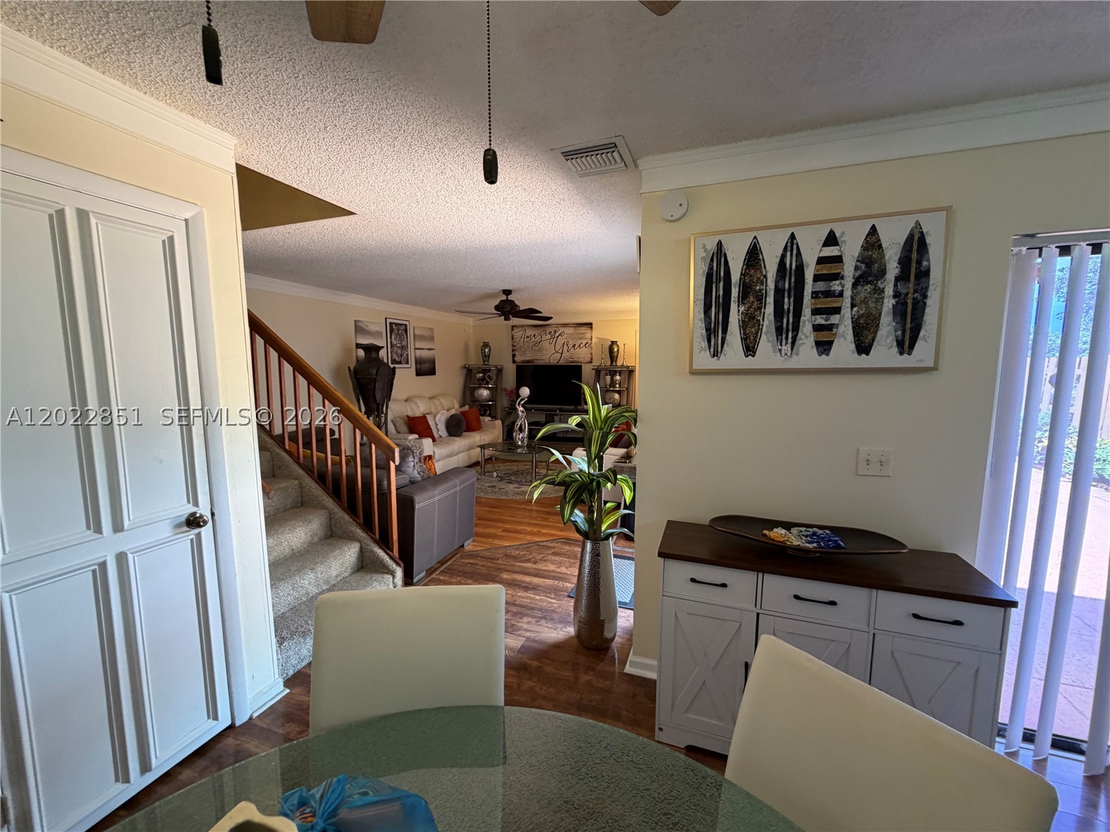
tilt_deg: -5.5
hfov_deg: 102.1
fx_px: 449
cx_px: 555
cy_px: 416
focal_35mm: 14
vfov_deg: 85.7
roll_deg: +0.6
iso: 200
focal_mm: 2.22
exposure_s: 1/60
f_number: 2.2
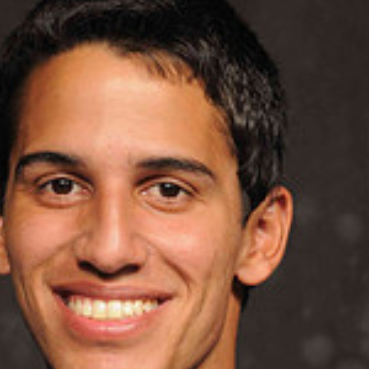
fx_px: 3690
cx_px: 141
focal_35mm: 306
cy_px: 315
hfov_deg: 5.7
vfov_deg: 5.7
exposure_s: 1/30
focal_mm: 80
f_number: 5.6
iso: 200
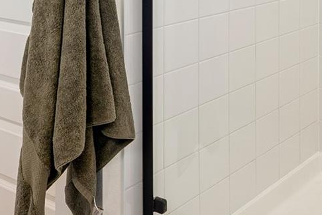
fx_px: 501
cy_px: -30
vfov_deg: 22.6
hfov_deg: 33.5
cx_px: 299
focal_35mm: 56
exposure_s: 1/80
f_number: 8
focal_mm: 17
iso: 400
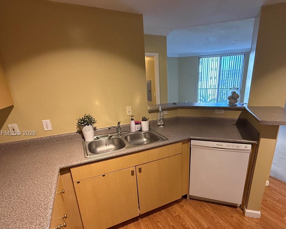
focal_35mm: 19
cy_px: 134
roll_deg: +2.7
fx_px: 161
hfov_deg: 83.0
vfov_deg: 70.4
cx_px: 157
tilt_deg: -18.2
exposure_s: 1/120
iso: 640
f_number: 2.2
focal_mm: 2.22
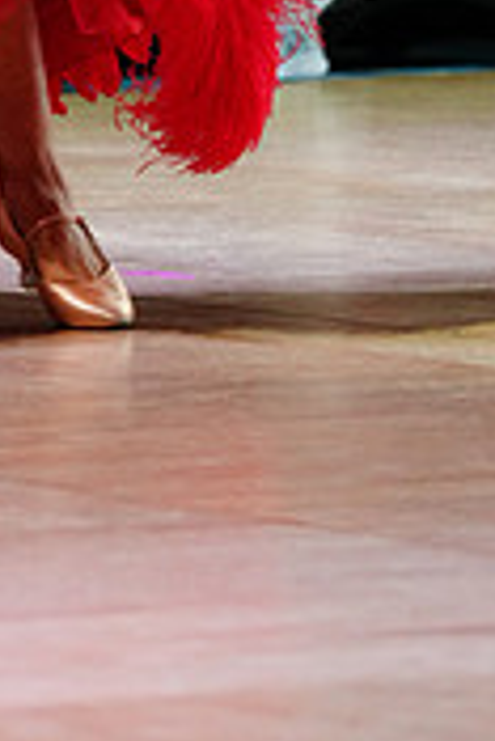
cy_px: -368
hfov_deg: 3.0
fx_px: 9571
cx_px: -138
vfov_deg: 4.4
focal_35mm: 465
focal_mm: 140
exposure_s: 1/320
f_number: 4
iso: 2500
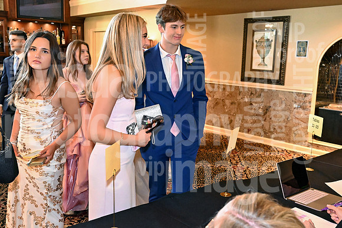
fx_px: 342
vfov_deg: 36.9
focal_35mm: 36
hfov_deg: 53.1
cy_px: 114
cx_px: 171
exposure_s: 1/200
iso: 10000
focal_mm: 24
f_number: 5
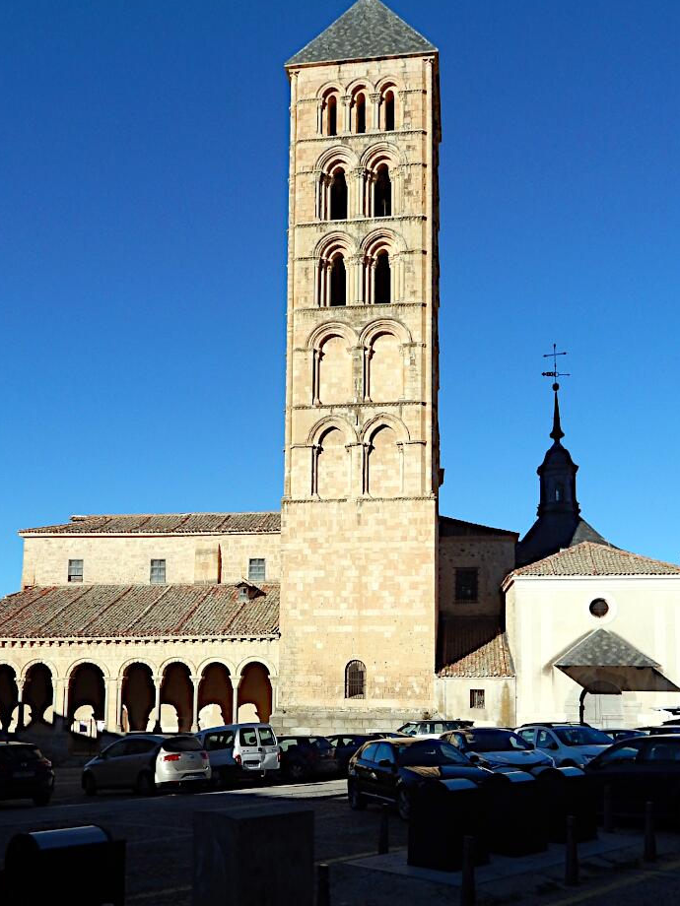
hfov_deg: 46.7
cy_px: 488
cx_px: 291
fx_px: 786
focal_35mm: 30
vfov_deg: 59.9
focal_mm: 4
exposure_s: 1/640
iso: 125
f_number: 6
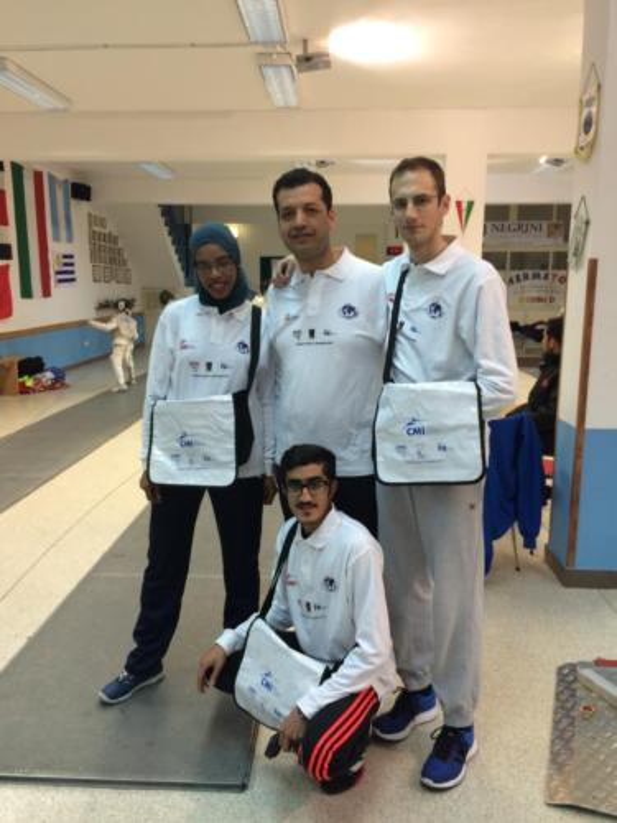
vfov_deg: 61.7
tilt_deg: -10.4
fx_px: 689
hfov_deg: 48.2
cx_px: 308
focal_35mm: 29
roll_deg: +1.0
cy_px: 412
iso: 50
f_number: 2.2
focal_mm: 4.15
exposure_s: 1/33
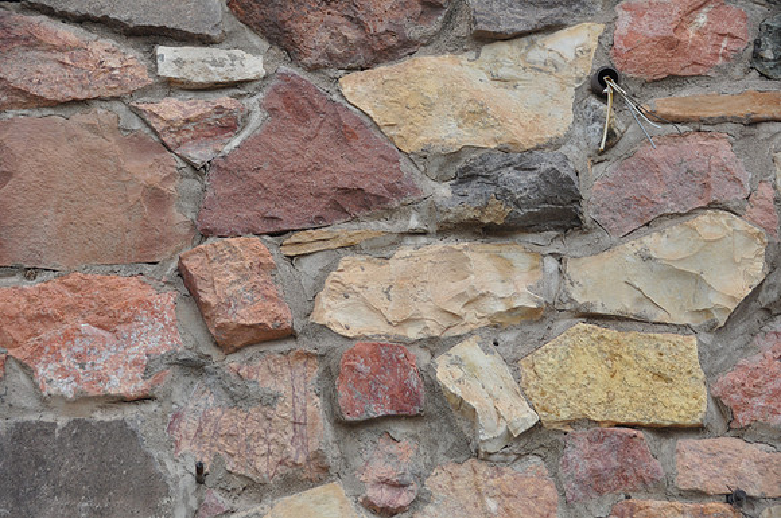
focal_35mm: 99
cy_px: 259
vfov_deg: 13.8
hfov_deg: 20.6
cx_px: 390
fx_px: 2145
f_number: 5.6
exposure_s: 1/125
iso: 200
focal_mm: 66
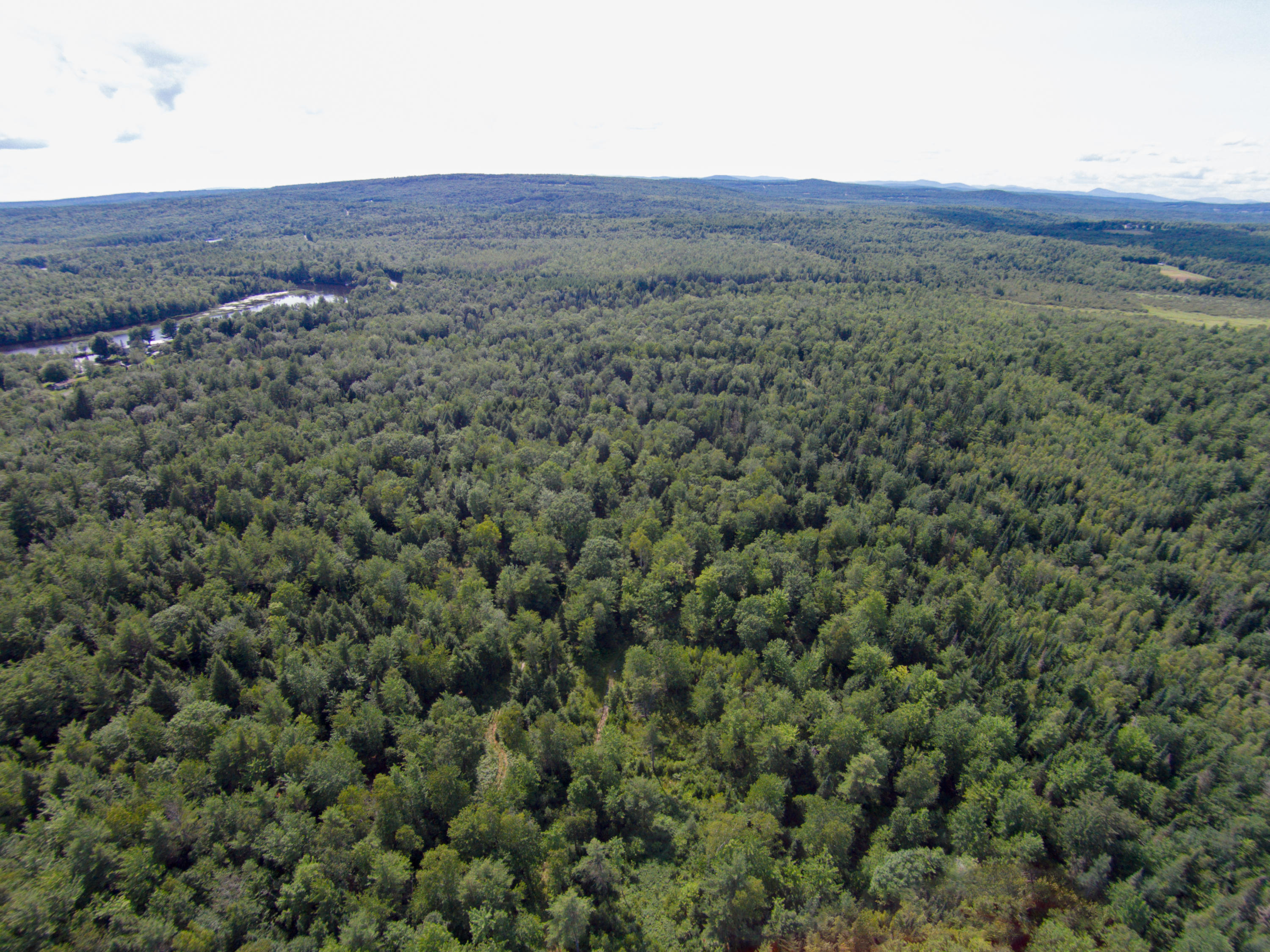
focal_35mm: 30
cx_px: 635
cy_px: 476
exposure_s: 1/900
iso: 100
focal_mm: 5
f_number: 2.8
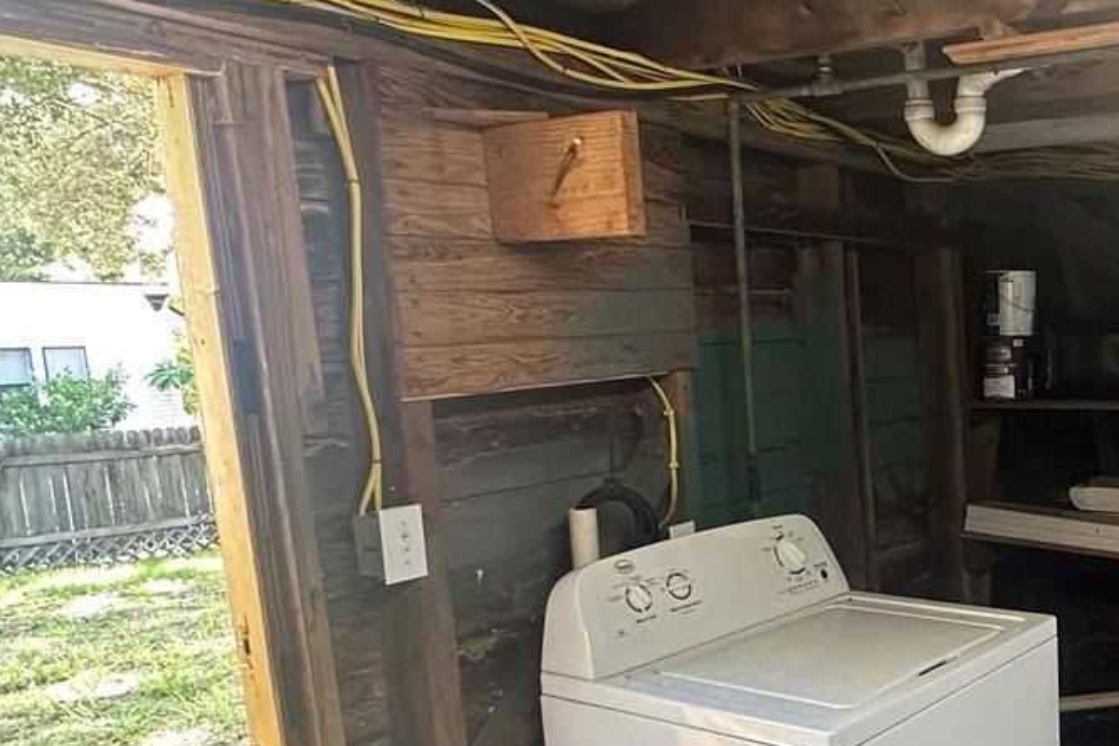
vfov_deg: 37.5
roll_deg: +1.8
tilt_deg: -8.1
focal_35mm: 35
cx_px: 1053
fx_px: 1088
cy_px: 484
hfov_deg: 47.5
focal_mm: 2.22
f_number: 2.2
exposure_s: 1/60
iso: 400
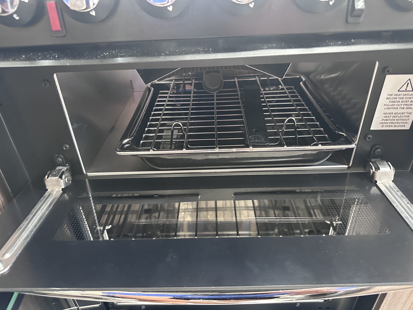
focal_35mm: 24
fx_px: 286
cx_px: 206
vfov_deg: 56.8
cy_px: 155
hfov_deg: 71.6
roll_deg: +1.8
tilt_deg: -32.0
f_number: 1.78
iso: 640
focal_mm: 6.86
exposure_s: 1/60
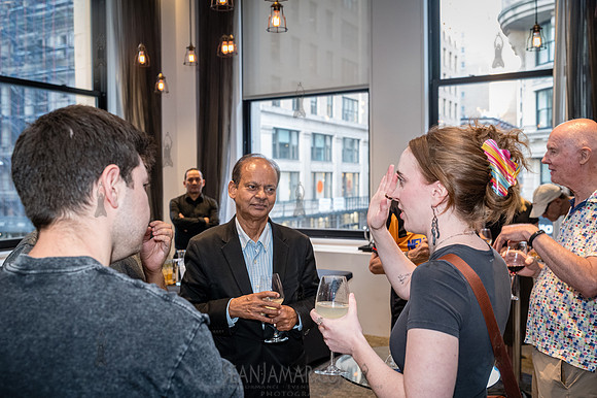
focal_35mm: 35
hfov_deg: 54.5
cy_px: 199
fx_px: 580
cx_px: 298
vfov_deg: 37.8
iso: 6400
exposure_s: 1/160
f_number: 4.5
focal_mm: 35
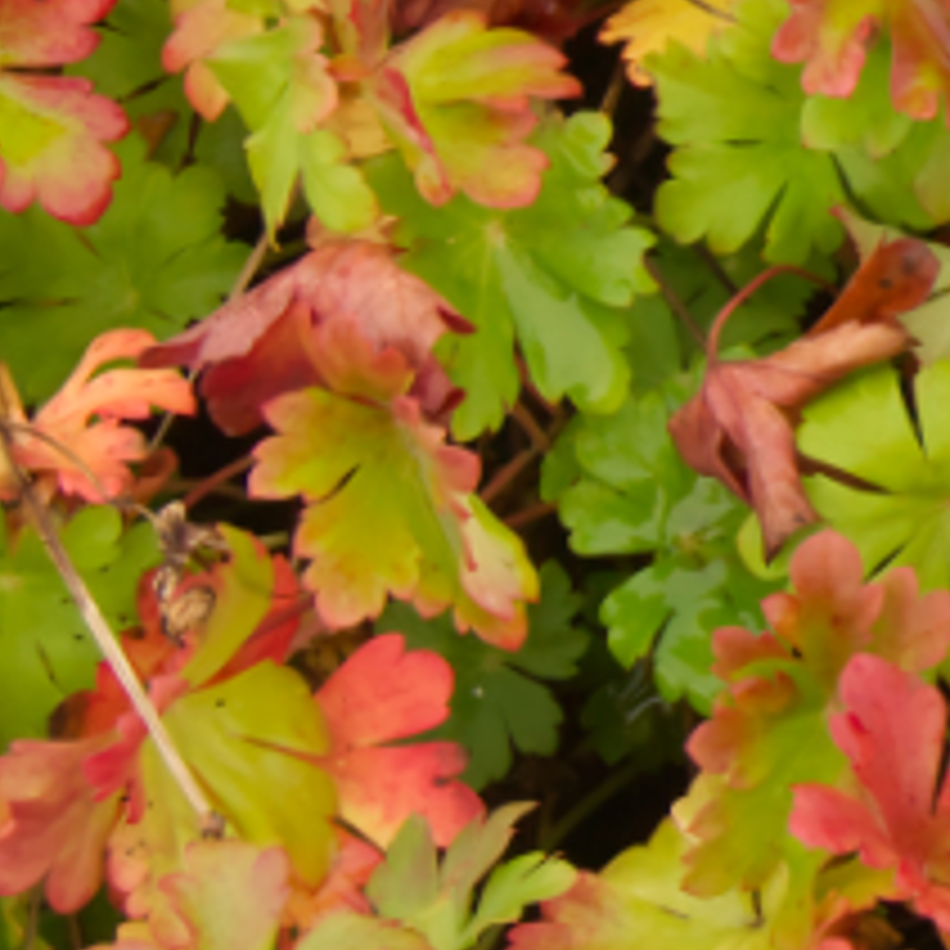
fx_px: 9004
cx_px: 2535
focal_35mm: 290
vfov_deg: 6.0
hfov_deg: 5.7
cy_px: -234
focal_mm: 40
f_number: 11
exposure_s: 1/200
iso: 1000
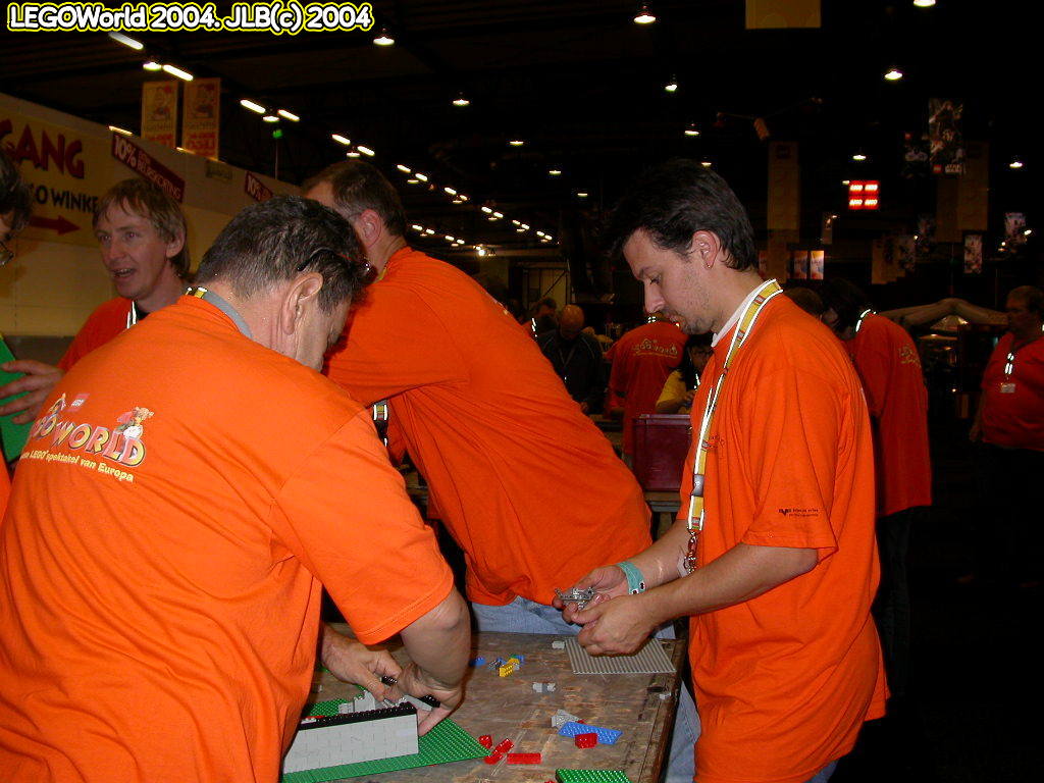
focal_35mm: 38
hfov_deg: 49.0
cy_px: 392
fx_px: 1146
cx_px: 522
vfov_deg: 37.7
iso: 100
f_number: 2.6
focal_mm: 7.85
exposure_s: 1/60
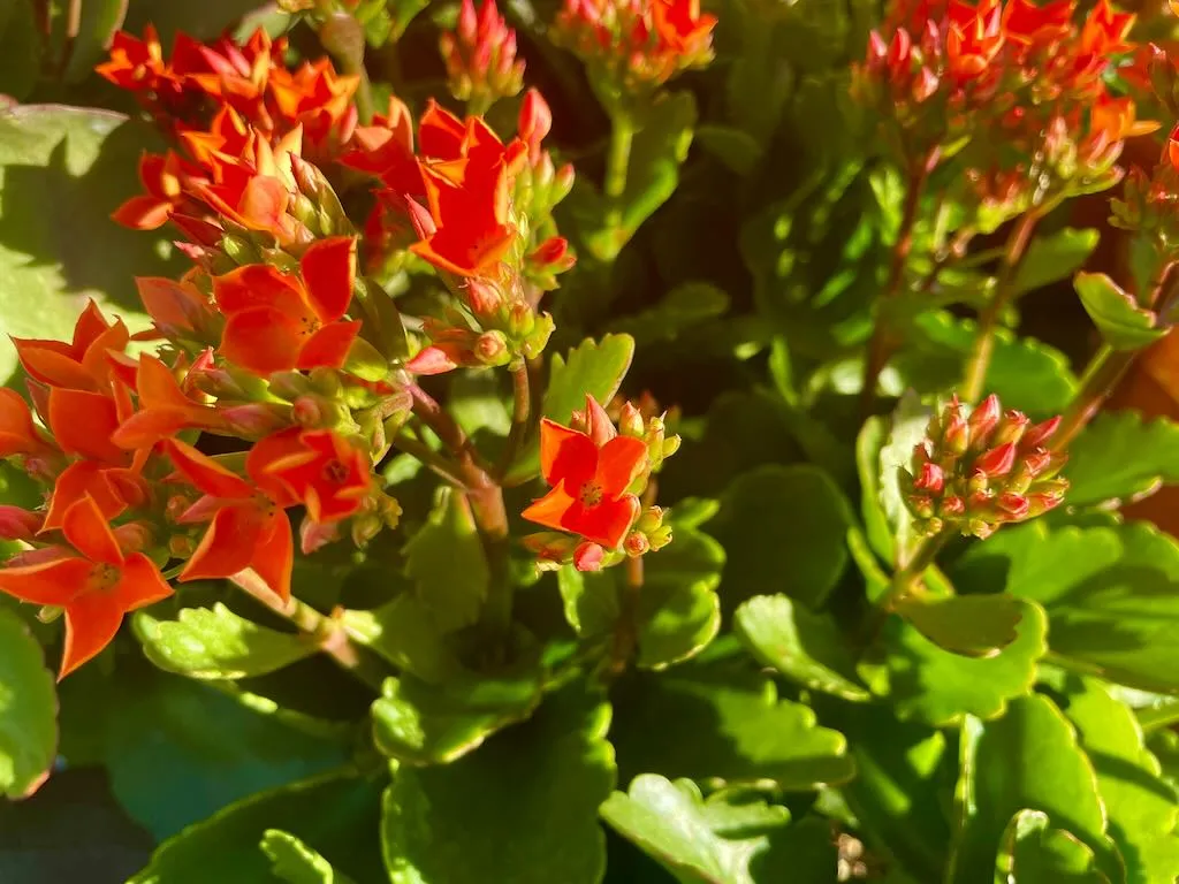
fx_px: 886
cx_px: 590
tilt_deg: -52.3
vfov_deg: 53.1
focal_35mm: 26
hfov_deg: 67.3
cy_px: 442
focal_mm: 4.2
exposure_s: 1/493
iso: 32
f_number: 1.6
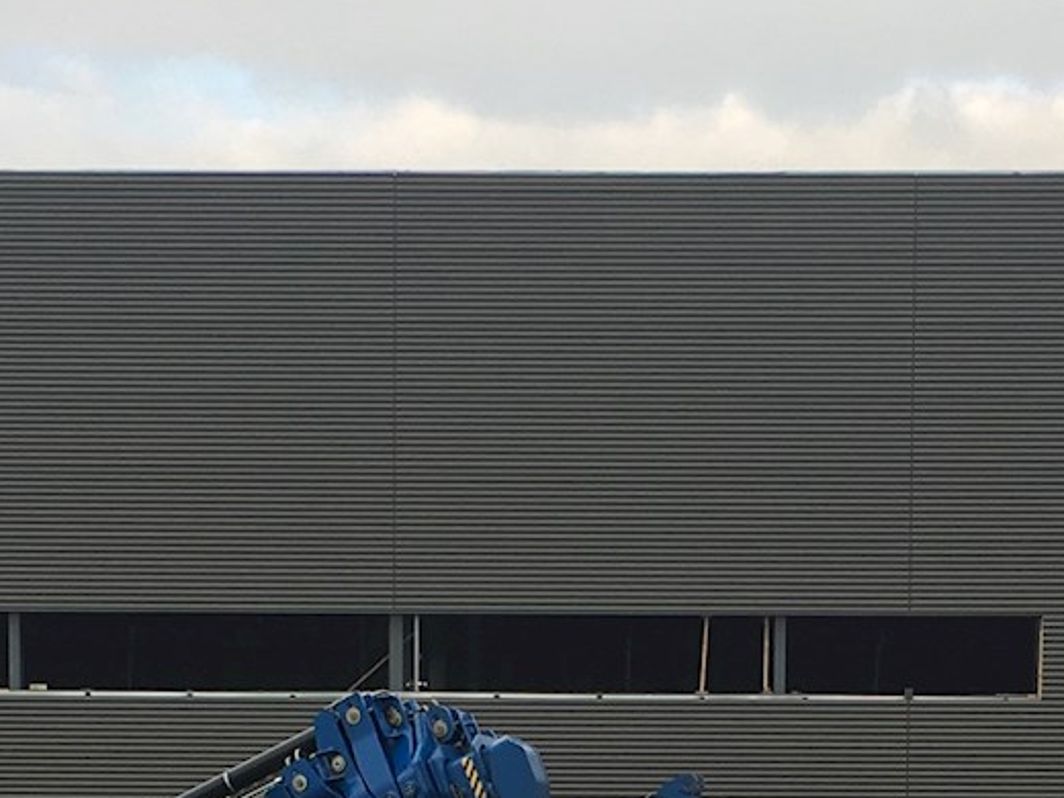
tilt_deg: -5.6
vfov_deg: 13.4
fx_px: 3289
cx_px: 550
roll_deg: +0.2
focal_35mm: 107
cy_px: 1021
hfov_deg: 18.4
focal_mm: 4.15
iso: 25
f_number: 2.2
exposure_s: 1/159
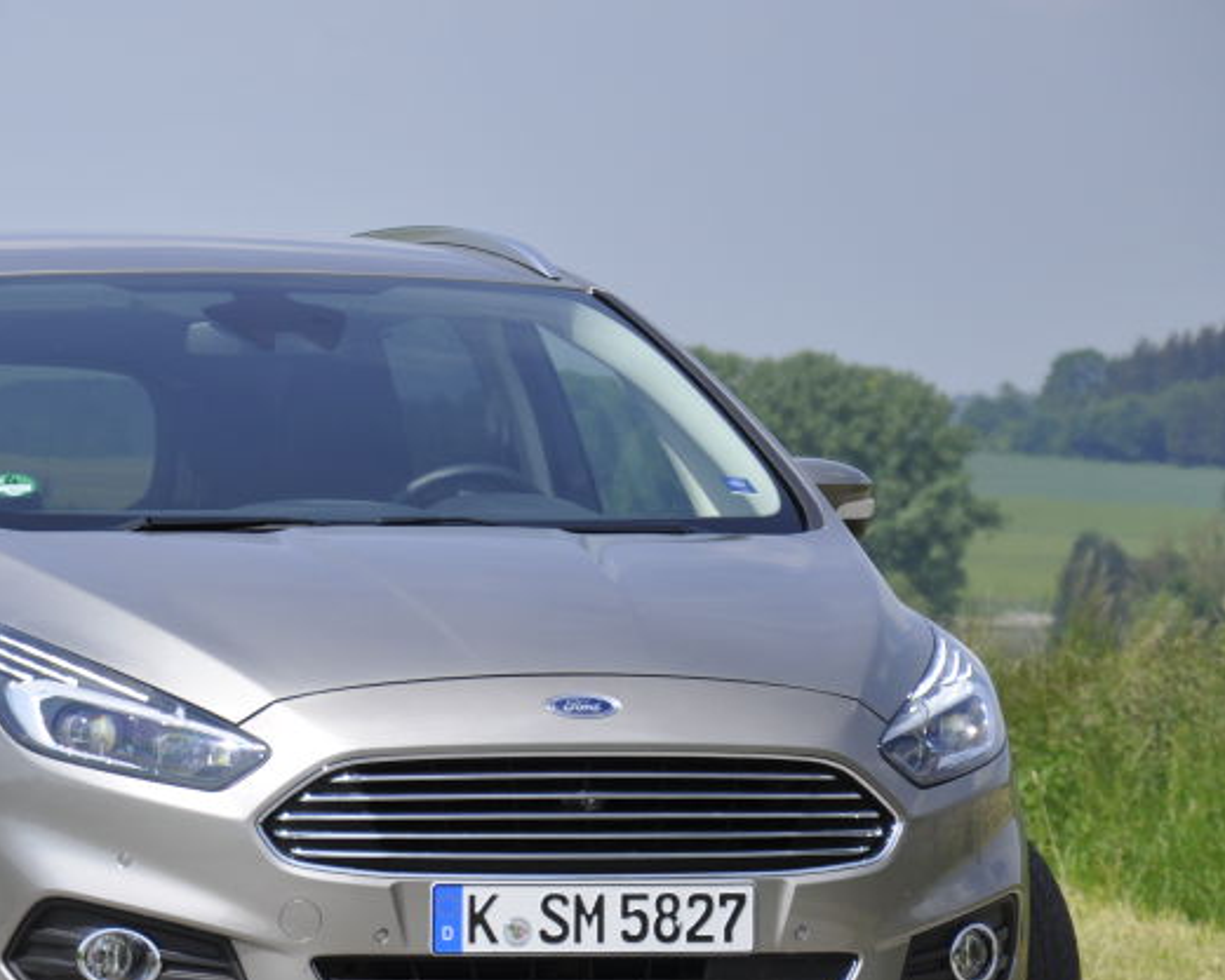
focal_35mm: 290
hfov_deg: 6.7
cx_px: 106
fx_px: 10513
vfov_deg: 5.3
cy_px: 649
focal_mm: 105
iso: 200
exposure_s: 1/800
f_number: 7.1
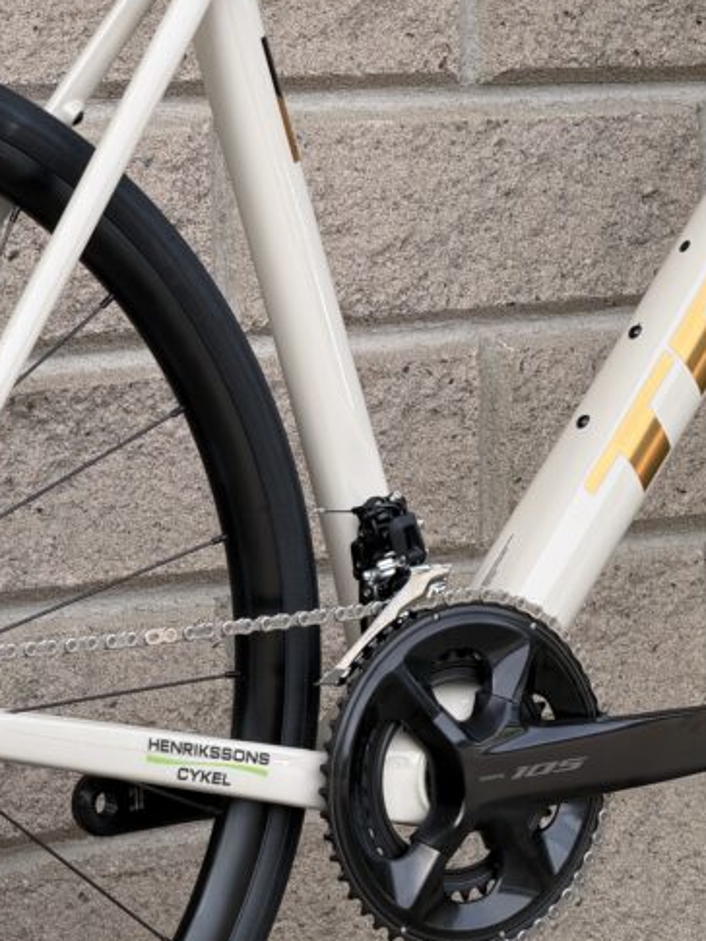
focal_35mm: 165
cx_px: 436
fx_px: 4485
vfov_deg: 12.0
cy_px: 316
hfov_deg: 9.0
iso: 50
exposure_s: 1/217
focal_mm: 16.89
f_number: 2.8
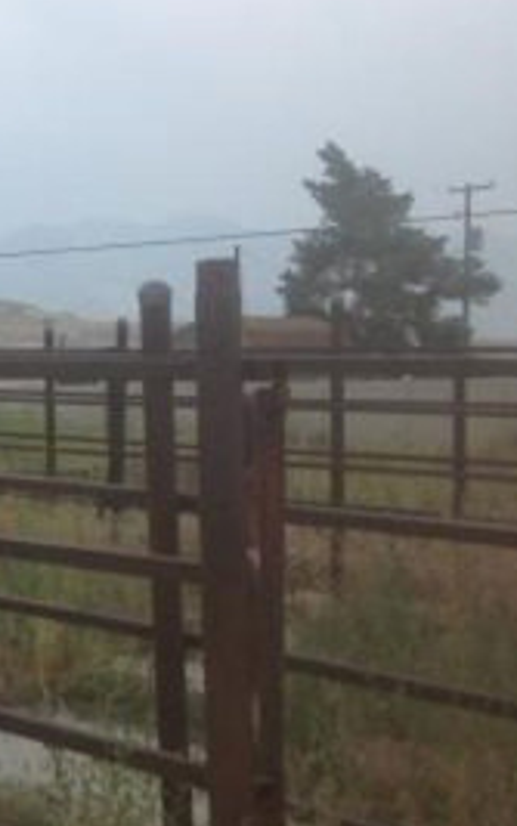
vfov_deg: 23.3
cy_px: 445
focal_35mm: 89
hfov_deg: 13.7
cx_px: -279
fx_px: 2005
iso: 50
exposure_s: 1/1890
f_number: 2.4
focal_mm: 4.28
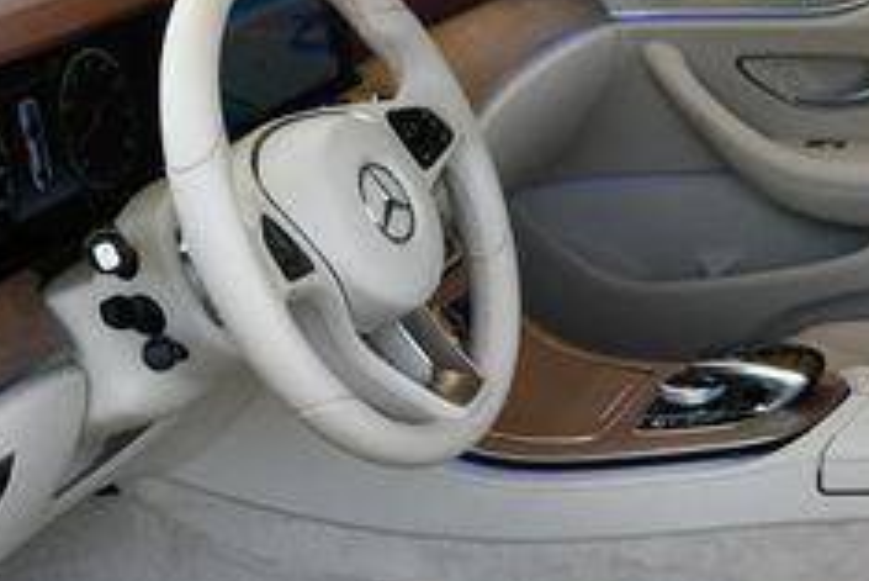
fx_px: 2367
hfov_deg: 20.2
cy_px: 600
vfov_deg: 13.8
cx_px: 858
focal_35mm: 98
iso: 400
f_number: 5
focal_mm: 18
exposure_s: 1/250
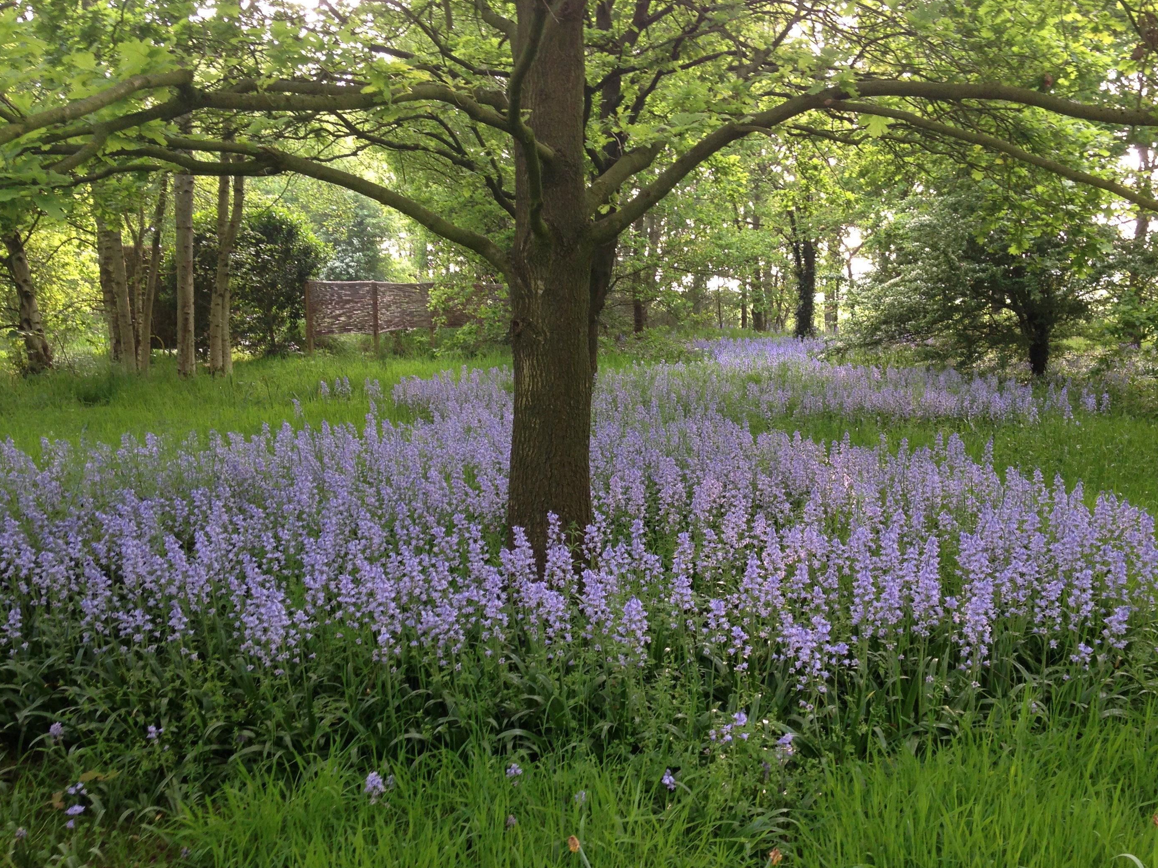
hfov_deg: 47.8
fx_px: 1305
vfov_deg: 36.8
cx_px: 649
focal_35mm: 39
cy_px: 421
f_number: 2.4
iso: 50
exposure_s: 1/60
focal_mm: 4.12
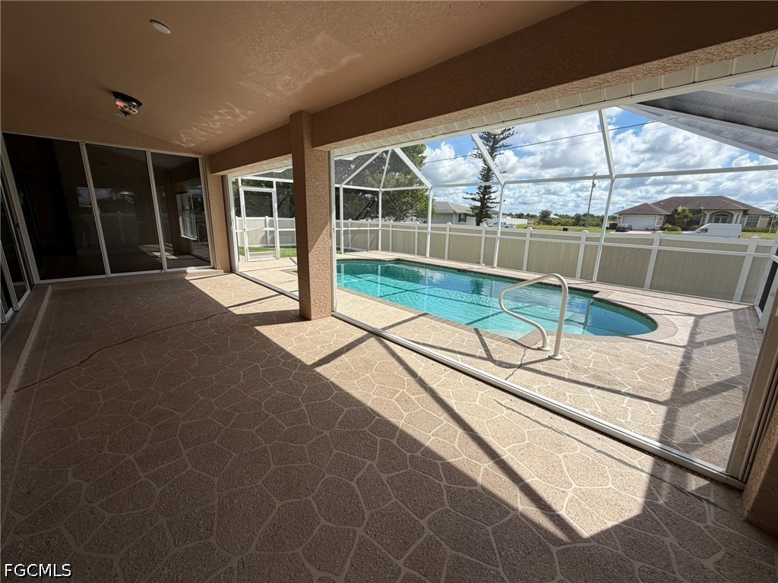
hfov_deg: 102.1
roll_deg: -0.2
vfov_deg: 85.7
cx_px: 389
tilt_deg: -13.3
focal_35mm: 14
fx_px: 315
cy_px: 292
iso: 25
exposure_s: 1/770
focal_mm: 2.22
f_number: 2.2
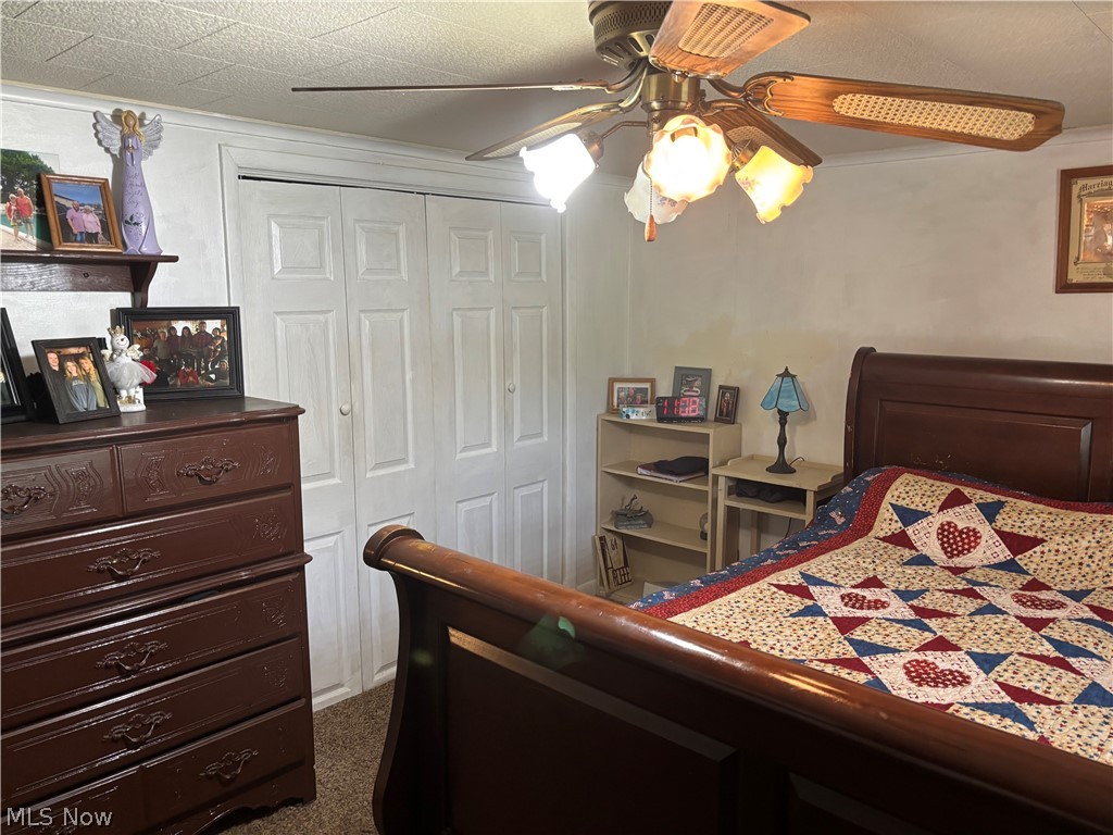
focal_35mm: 26
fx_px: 836
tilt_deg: -6.5
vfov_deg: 53.1
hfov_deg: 67.3
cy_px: 418
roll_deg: -0.3
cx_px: 556
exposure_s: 1/60
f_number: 1.6
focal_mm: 5.96
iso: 250
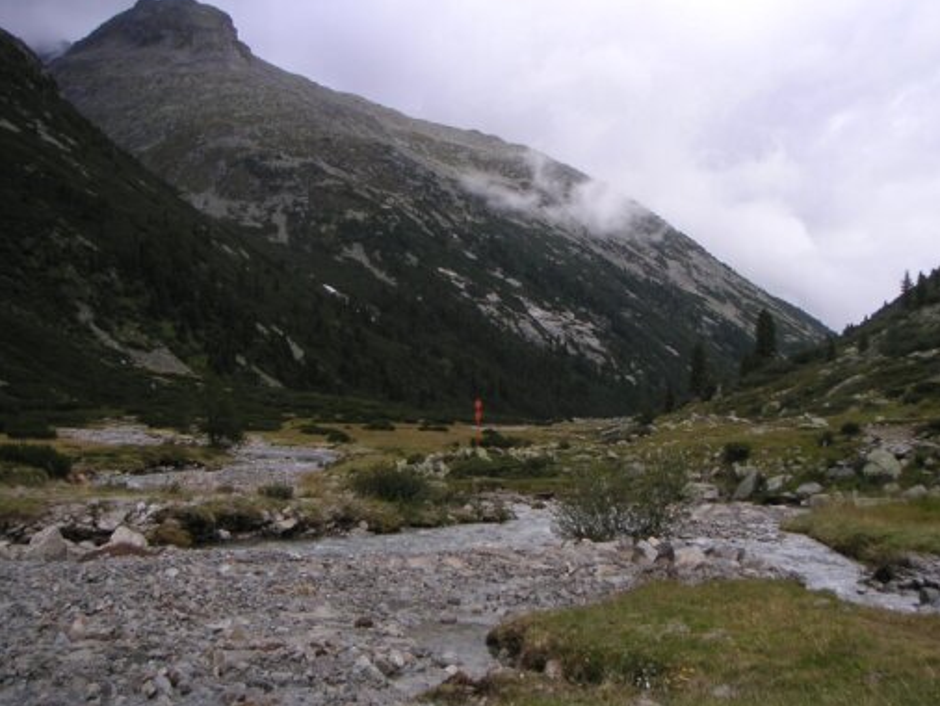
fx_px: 1087
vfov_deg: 36.0
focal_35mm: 40
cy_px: 342
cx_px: 491
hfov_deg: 46.8
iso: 50
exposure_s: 1/250
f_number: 2.8
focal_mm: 6
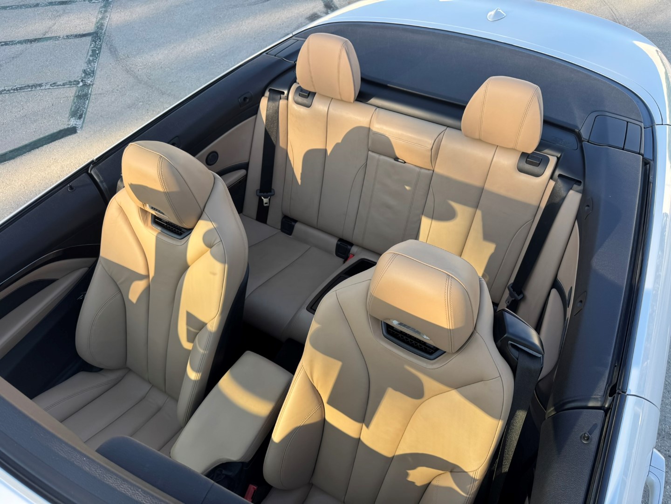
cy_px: 252
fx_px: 465
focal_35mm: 24
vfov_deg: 56.8
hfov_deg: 71.6
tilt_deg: -45.5
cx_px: 336
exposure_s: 1/792
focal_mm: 6.76
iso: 80
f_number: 1.78
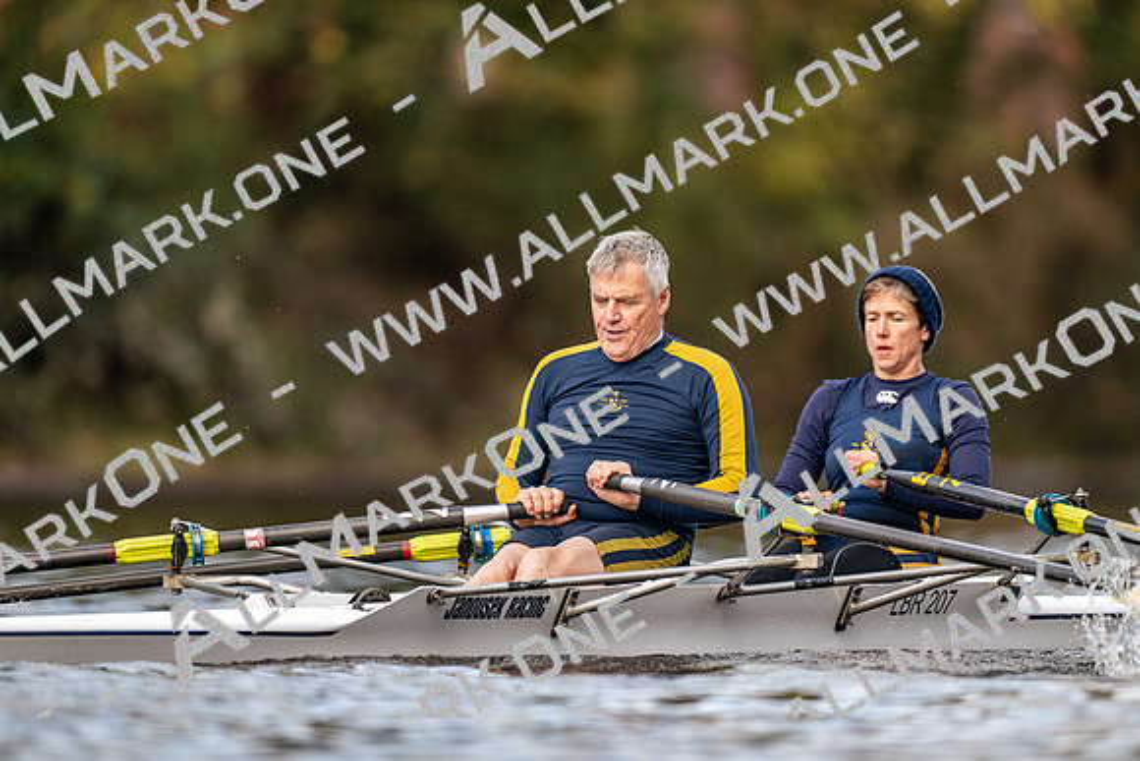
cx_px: 570
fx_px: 19004
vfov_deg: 2.3
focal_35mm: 600
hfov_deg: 3.4
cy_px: 380
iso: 1400
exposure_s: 1/2500
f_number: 4
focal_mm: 600
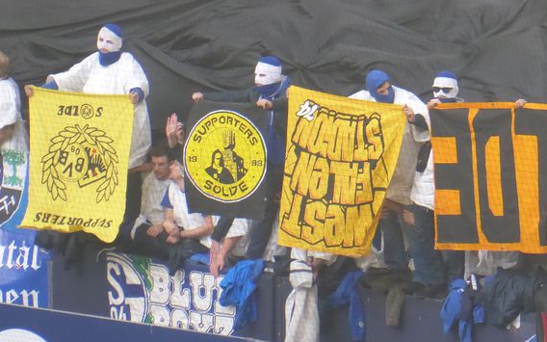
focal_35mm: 1258
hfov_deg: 1.7
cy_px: 161
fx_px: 18754
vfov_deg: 1.0
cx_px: 274
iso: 800
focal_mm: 129
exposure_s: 1/125
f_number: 6.4
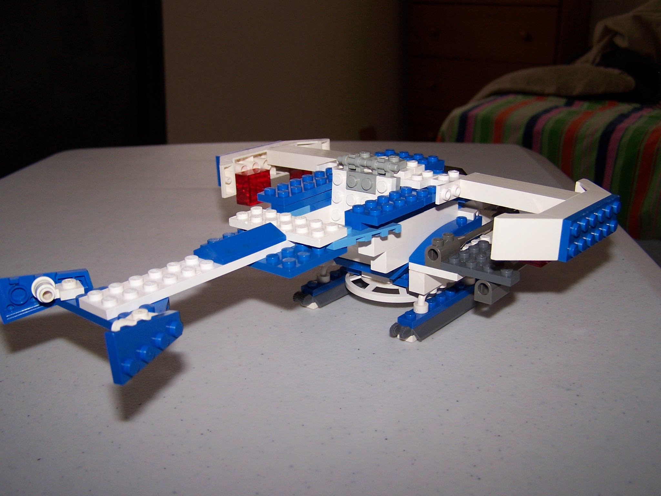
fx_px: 726
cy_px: 248
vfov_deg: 37.7
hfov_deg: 49.0
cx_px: 330
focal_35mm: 38
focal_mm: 6.3
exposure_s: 1/60
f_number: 2.8
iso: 80
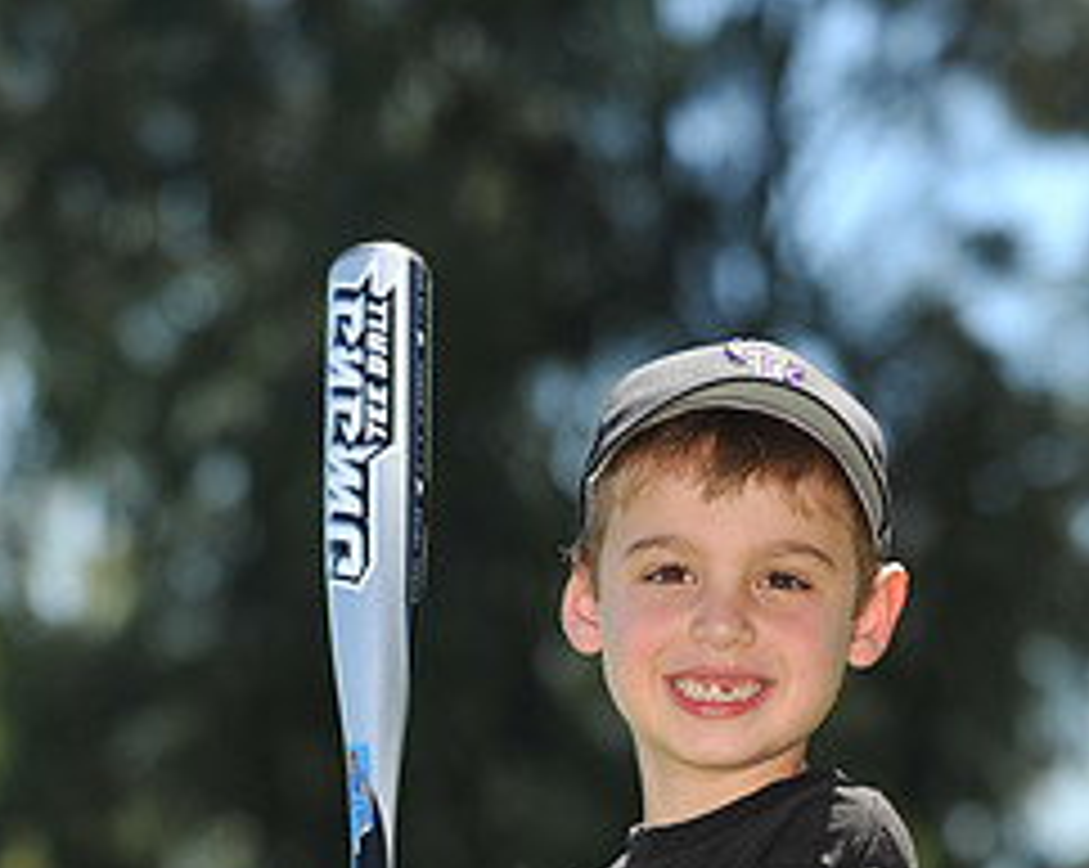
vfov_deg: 6.8
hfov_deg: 8.6
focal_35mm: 225
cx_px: 526
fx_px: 7243
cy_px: 1048
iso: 200
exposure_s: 1/1250
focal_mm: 100
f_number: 4
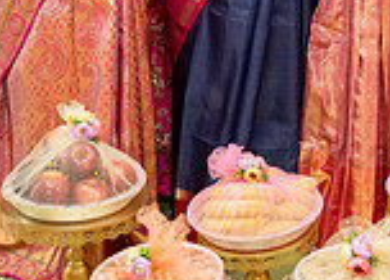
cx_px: 394
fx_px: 1065
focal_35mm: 96
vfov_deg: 13.7
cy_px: -182
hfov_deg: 20.1
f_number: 3.2
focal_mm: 24
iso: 640
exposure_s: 1/160
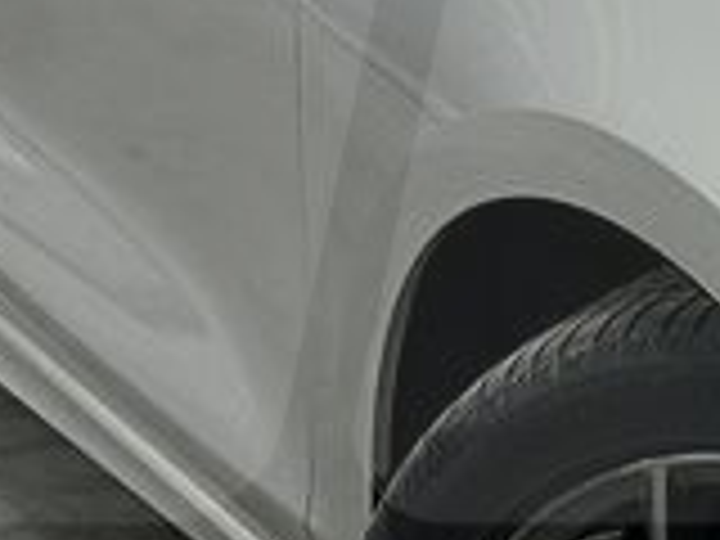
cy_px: 36
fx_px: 3744
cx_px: 1161
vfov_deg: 8.2
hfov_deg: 10.5
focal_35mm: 180
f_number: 1.78
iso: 100
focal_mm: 6.86
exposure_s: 1/100
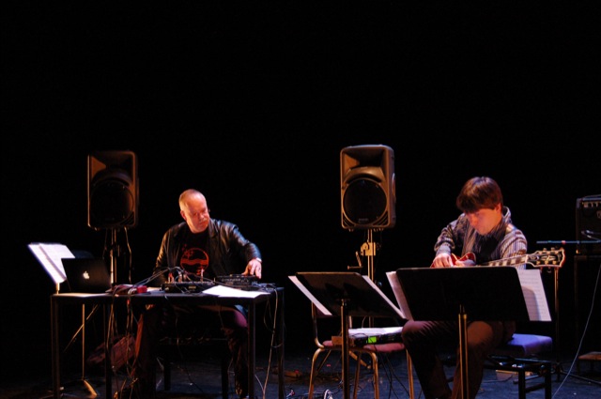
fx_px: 850
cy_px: 200
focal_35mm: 51
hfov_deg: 38.9
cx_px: 300
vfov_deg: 26.4
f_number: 4.5
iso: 1600
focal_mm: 34
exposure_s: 1/25
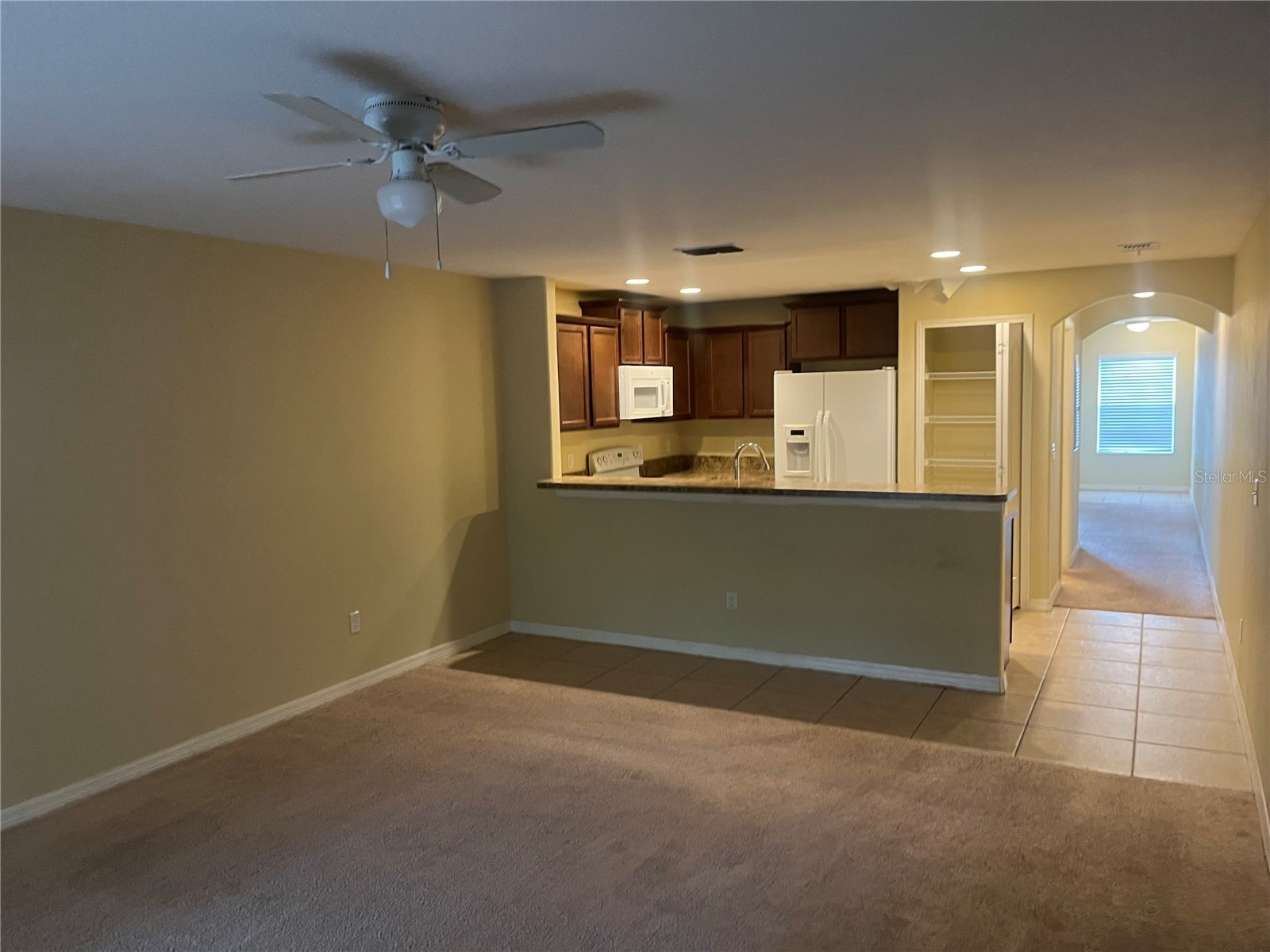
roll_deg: +1.8
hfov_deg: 67.3
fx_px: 954
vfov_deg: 53.1
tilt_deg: -5.7
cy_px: 476
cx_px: 635
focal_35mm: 26
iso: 500
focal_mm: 5.1
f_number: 1.6
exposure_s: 1/60
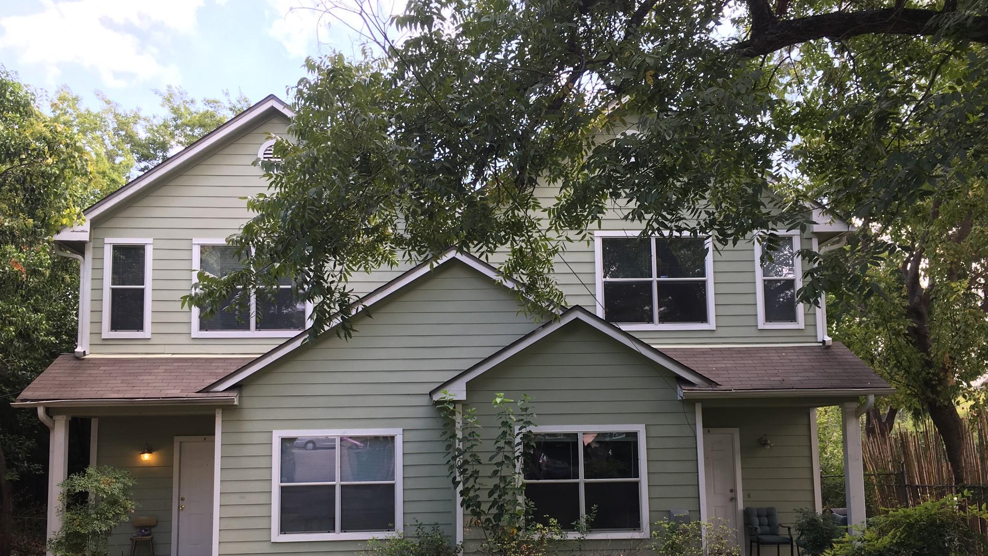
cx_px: 495
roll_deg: +0.5
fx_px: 838
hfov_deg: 61.0
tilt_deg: +10.7
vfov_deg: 36.4
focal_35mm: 32
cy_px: 354
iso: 25
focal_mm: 4.15
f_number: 2.2
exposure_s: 1/124
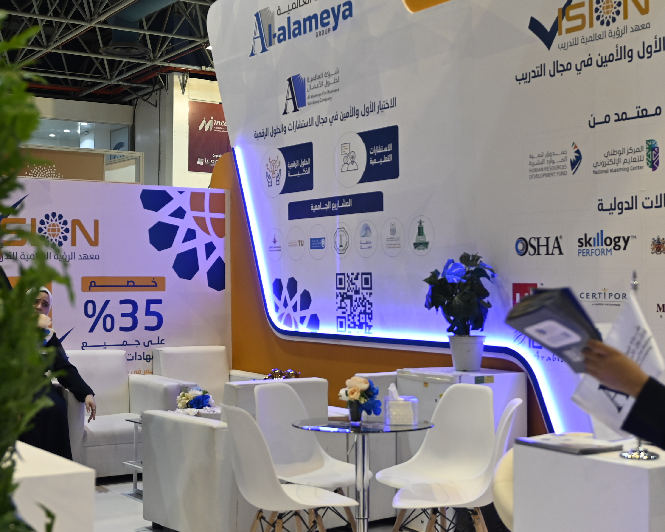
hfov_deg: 36.6
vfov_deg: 29.7
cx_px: 307
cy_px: 242
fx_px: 1004
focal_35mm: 51
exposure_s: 1/200
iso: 400
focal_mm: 27
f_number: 2.8
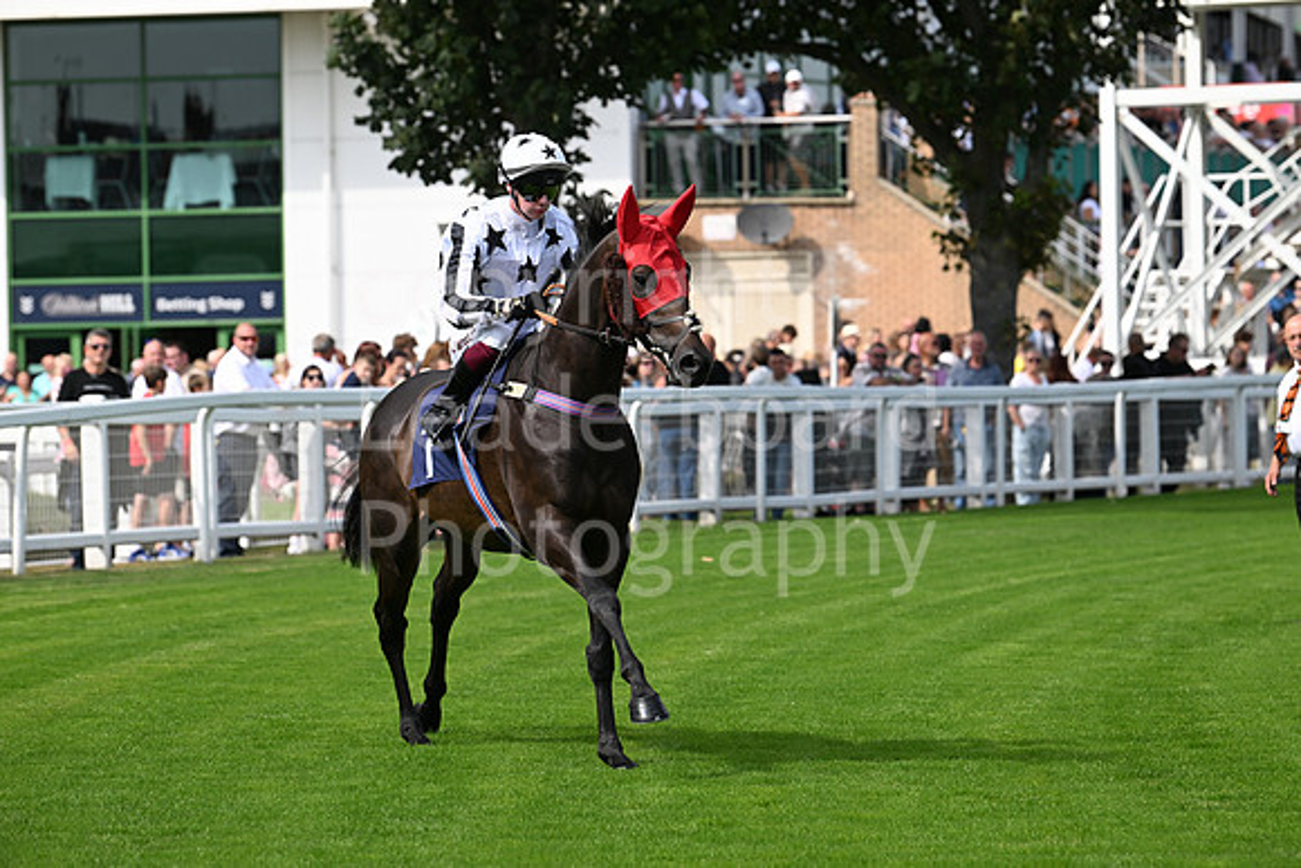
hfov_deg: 11.1
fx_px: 6687
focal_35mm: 185
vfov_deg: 7.4
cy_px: 434
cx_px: 650
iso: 400
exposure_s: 1/1600
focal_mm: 185
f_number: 5.6
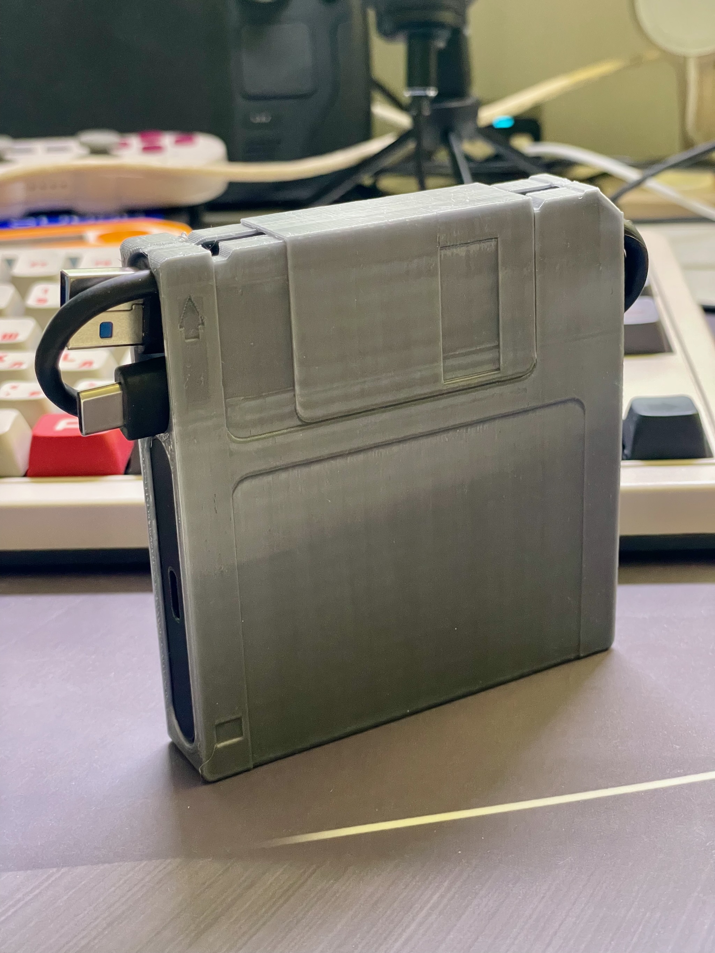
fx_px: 1432
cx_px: 358
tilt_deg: -21.3
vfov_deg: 36.8
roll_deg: +2.3
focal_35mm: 52
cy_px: 476
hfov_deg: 28.0
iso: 320
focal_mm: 6
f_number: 2
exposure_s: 1/50
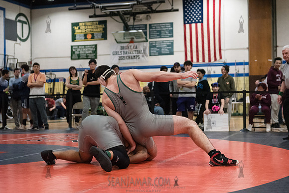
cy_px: 96
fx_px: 498
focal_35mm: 62
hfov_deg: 32.4
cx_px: 144
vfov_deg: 21.9
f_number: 3.2
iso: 8000
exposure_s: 1/500
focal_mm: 62
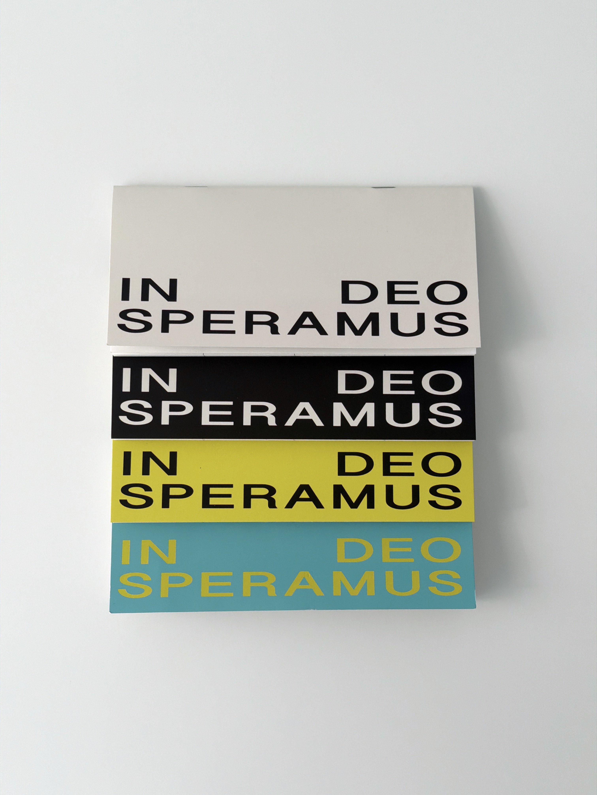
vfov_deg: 39.7
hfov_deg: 30.3
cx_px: 298
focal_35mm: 48
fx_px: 1104
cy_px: 398
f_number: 1.78
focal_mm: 6.76
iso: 80
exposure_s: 1/1642
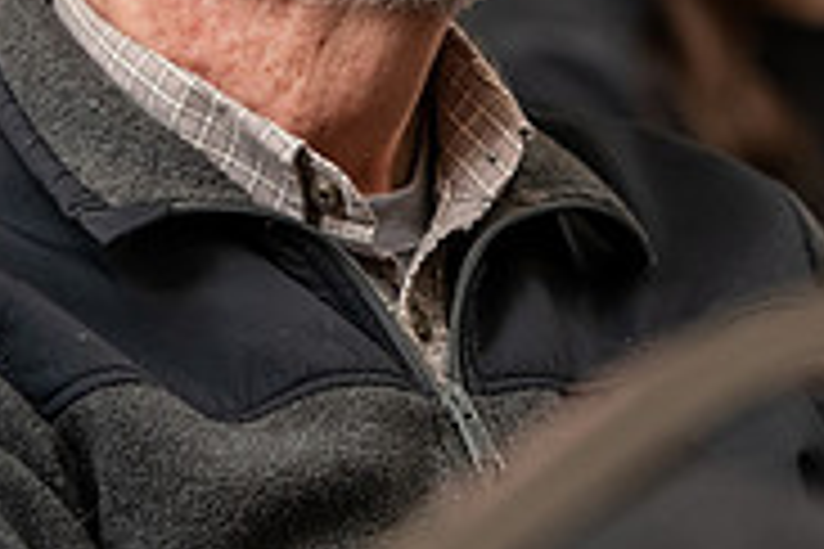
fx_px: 8857
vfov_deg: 3.5
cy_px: -137
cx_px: 203
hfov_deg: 5.3
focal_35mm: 387
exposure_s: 1/160
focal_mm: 122
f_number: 3.2
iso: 1000
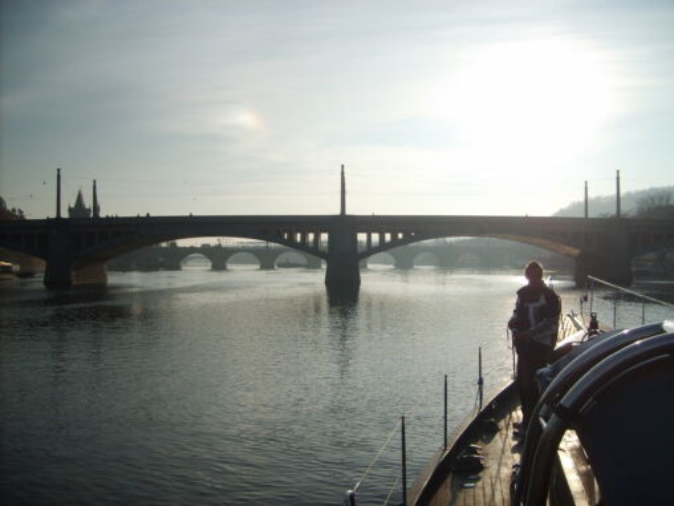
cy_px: 253
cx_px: 337
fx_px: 681
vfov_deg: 40.7
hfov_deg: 52.6
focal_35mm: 35
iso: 50
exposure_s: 1/500
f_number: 7.1
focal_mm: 5.8
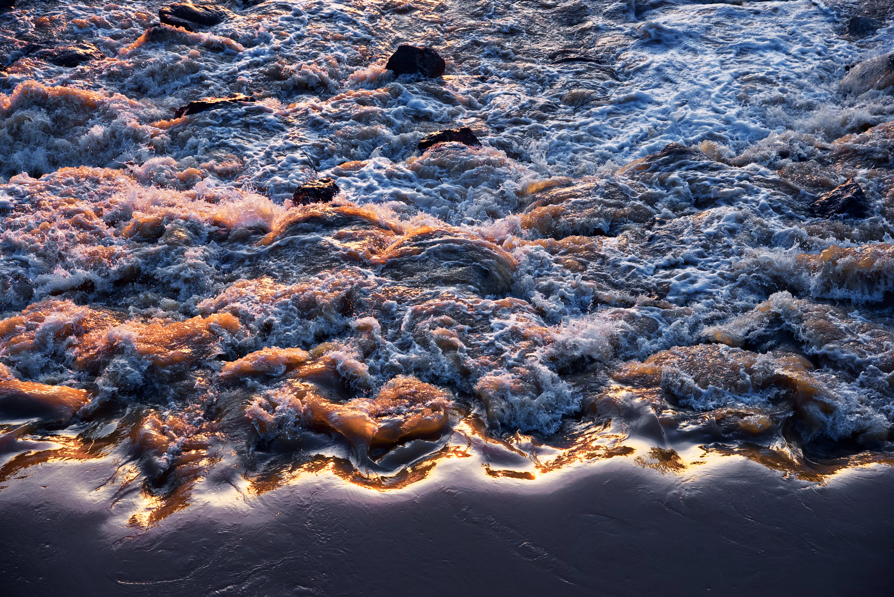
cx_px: 447
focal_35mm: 70
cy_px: 298
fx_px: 1739
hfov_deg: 28.8
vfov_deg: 19.5
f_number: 6.3
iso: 400
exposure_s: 1/160
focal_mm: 70
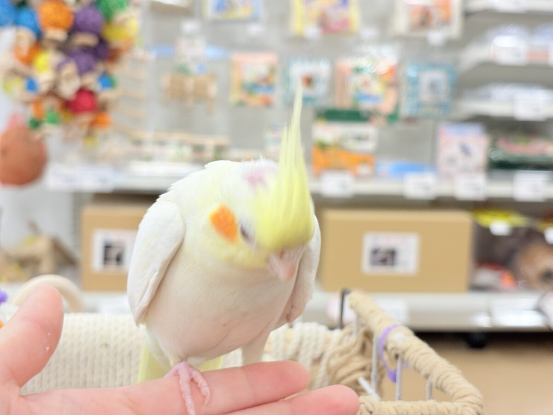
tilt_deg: -8.9
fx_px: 831
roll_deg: -0.5
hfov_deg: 36.8
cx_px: 276
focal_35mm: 52
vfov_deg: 28.0
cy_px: 208
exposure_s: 1/50
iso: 50
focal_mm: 5.96
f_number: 1.6
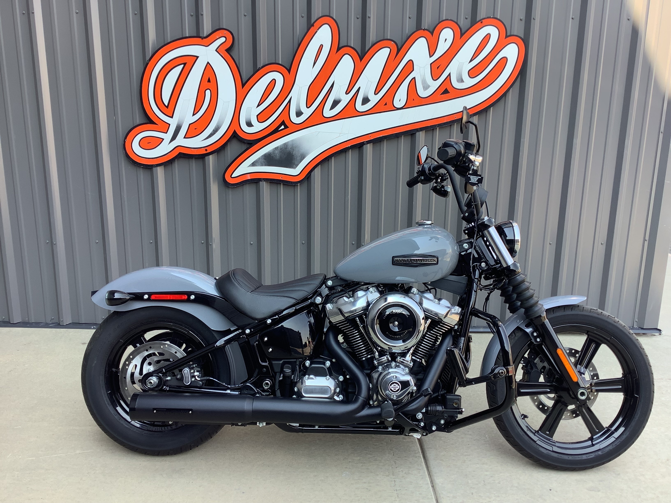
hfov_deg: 58.4
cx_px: 336
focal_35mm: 31
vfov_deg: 45.4
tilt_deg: -14.1
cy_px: 252
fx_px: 601
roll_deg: -1.8
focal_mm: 3.3
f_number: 2.4
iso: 25
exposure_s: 1/133
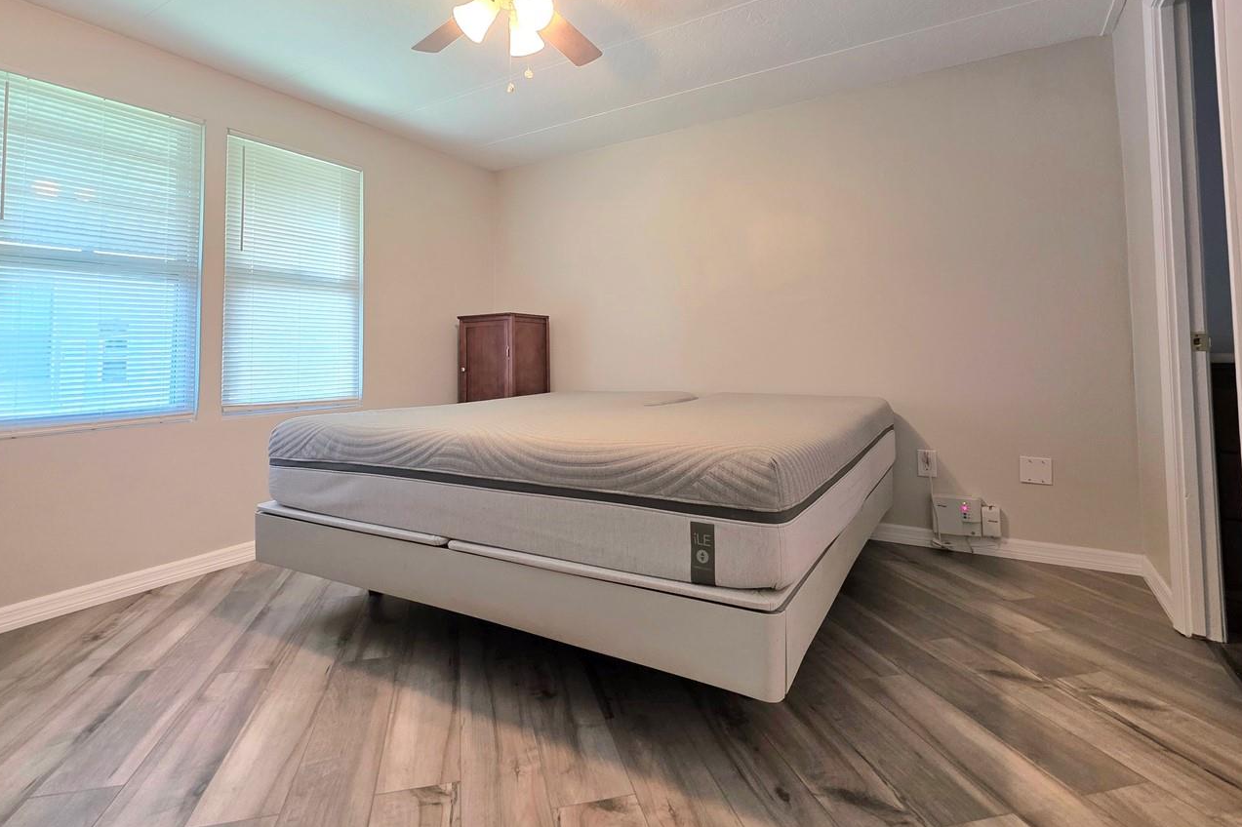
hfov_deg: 93.2
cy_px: 330
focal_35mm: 17
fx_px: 586
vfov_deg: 69.7
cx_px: 597
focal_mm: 2.2
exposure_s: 1/120
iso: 160
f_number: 1.9
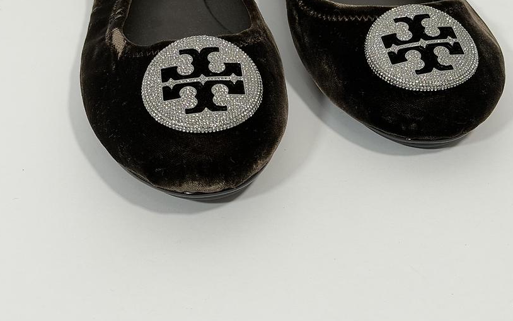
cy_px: -9
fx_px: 1049
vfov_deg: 17.0
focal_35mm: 75
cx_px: 269
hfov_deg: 27.5
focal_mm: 6.76
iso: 100
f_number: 1.78
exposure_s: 1/100
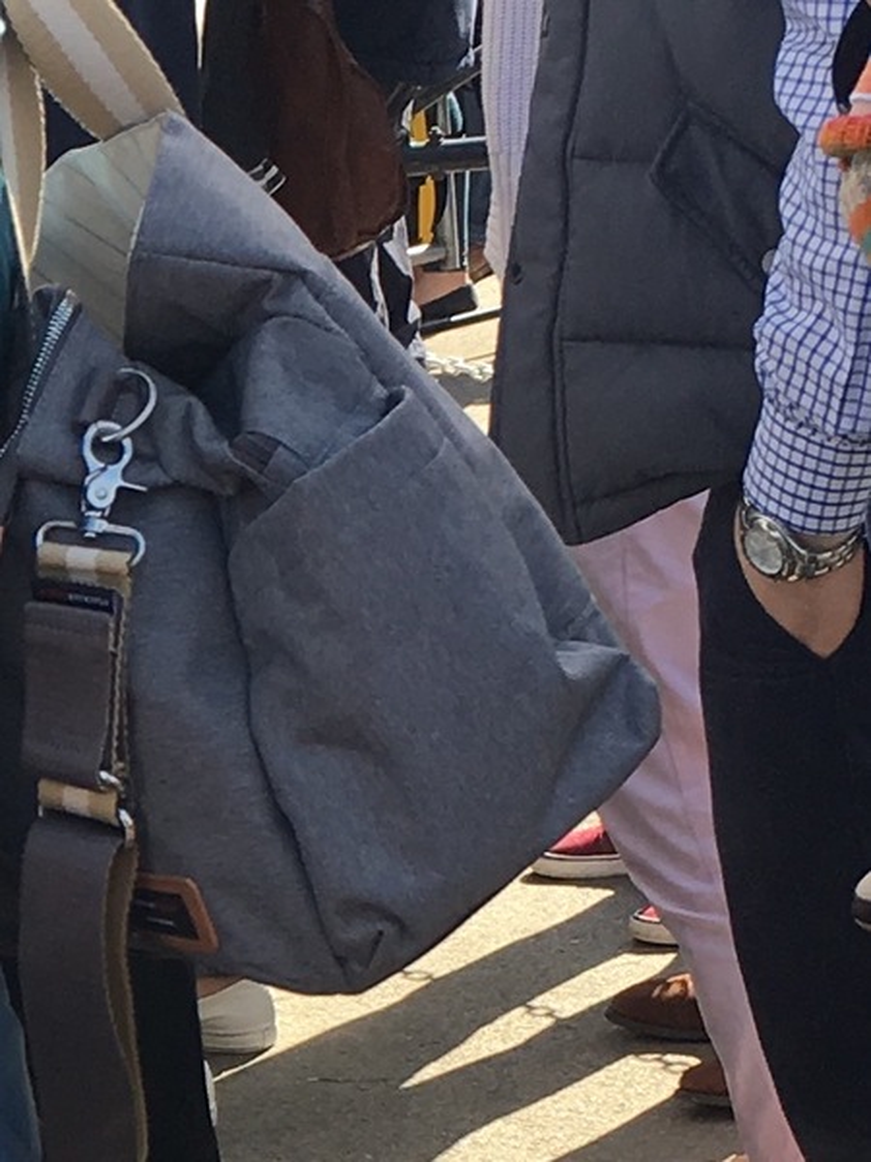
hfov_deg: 48.2
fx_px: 973
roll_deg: +7.5
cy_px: 581
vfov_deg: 61.7
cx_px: 436
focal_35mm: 29
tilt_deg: -17.6
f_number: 2.2
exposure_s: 1/469
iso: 25
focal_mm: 4.15
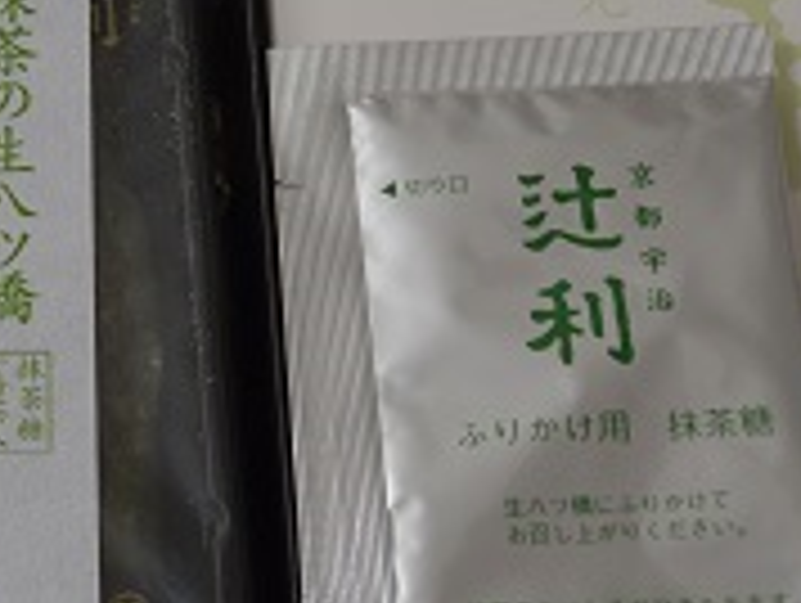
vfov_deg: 13.5
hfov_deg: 17.9
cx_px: 148
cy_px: 108
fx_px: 2526
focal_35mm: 109
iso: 400
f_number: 4.5
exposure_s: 1/30
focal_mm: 28
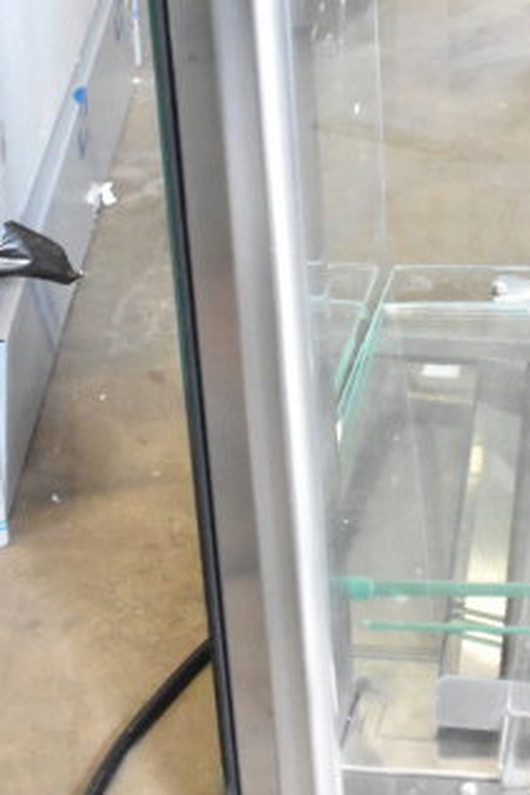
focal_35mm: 95
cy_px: 84
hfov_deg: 14.0
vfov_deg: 21.0
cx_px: 610
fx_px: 2098
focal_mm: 22
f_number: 5.6
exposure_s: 1/125
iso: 6400
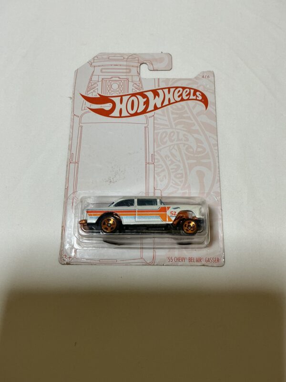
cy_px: 191
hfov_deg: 48.2
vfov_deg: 61.7
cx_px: 143
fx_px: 319
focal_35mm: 29
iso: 80
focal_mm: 3
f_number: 1.8
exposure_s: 1/60
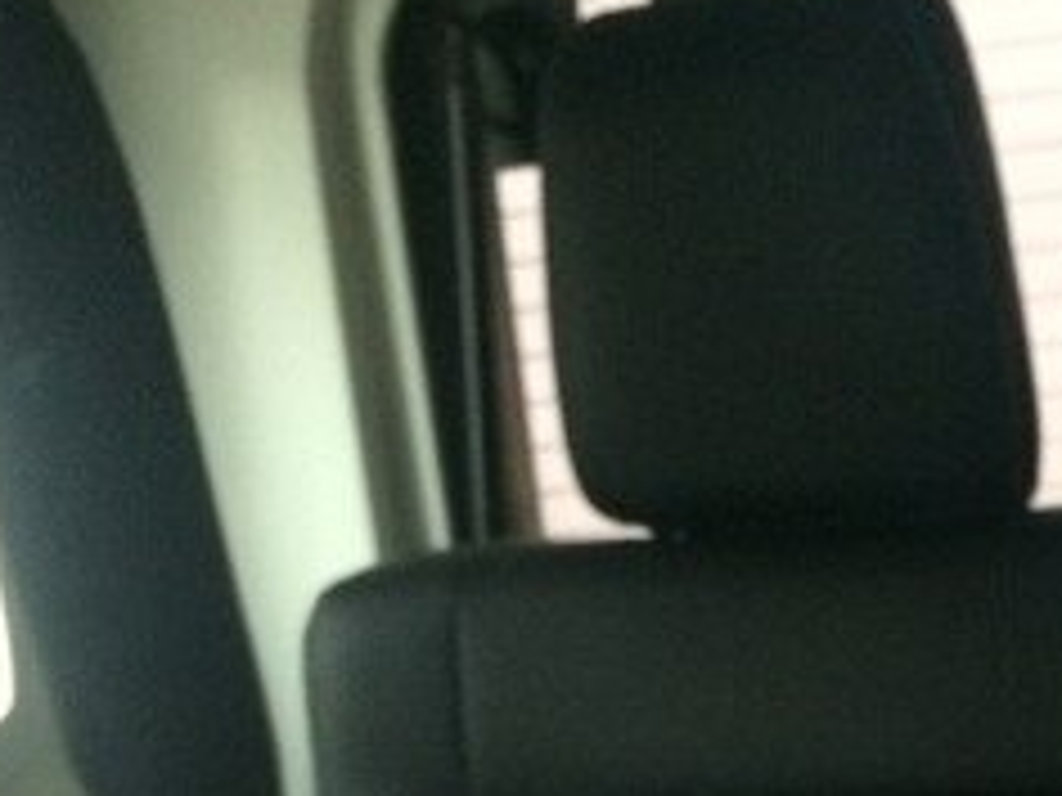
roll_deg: +6.0
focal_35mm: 81
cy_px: 920
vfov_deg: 17.5
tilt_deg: -14.7
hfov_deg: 23.5
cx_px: 958
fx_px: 2485
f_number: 2.2
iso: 320
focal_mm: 4.15
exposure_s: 1/17
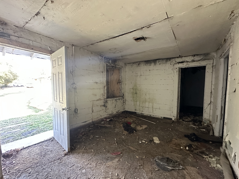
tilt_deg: -2.4
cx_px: 125
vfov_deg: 81.7
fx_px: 104
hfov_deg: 98.1
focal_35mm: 15
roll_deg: -1.6
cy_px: 94
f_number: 2.2
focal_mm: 2.22
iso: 800
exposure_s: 1/60
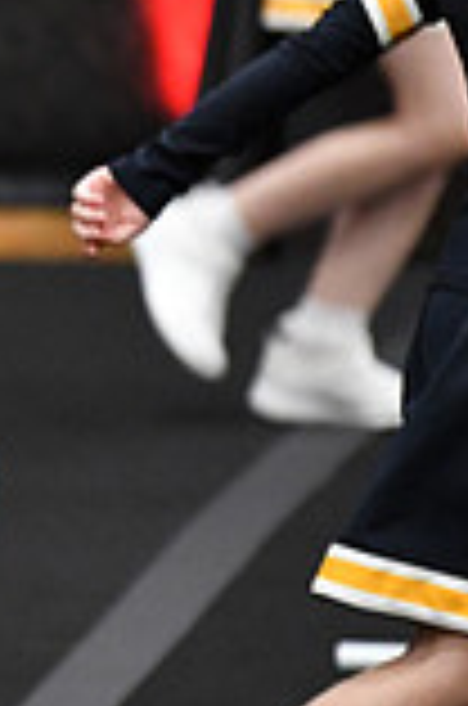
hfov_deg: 1.4
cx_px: -765
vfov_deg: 2.2
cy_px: 11
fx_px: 18488
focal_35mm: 944
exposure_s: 1/800
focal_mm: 170
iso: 5000
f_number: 2.8
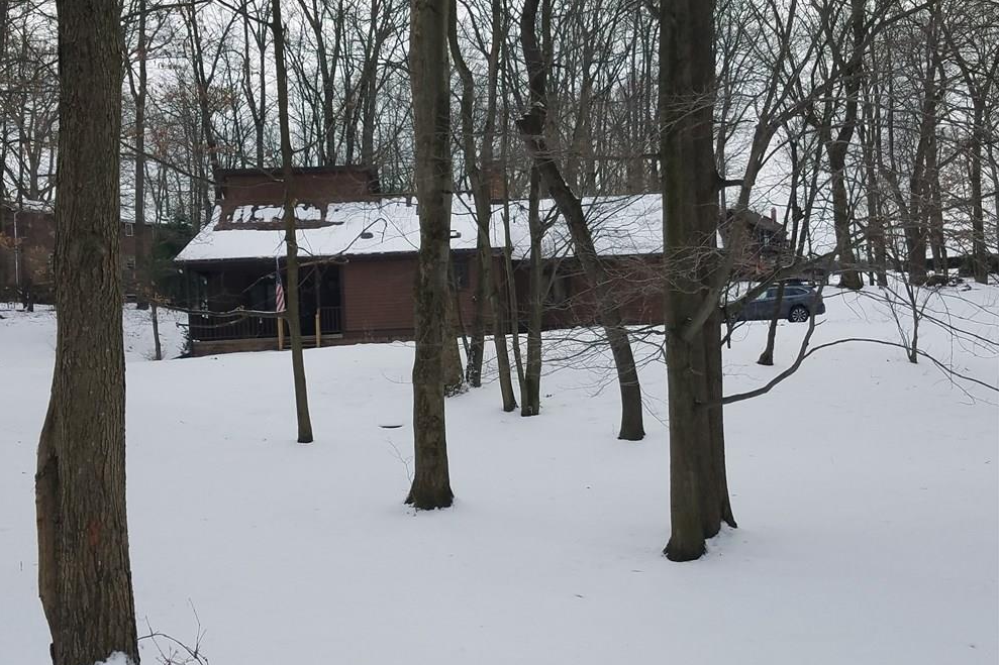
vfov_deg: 46.4
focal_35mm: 28
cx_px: 483
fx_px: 777
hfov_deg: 65.5
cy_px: 319
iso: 50
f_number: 1.7
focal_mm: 4.2
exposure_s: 1/2160
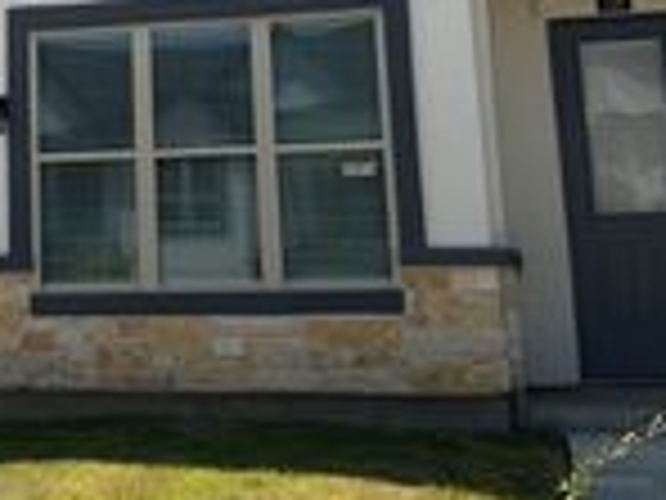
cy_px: -25
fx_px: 1558
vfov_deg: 17.7
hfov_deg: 23.2
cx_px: 14
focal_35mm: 81
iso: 80
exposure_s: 1/5319
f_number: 1.78
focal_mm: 6.76
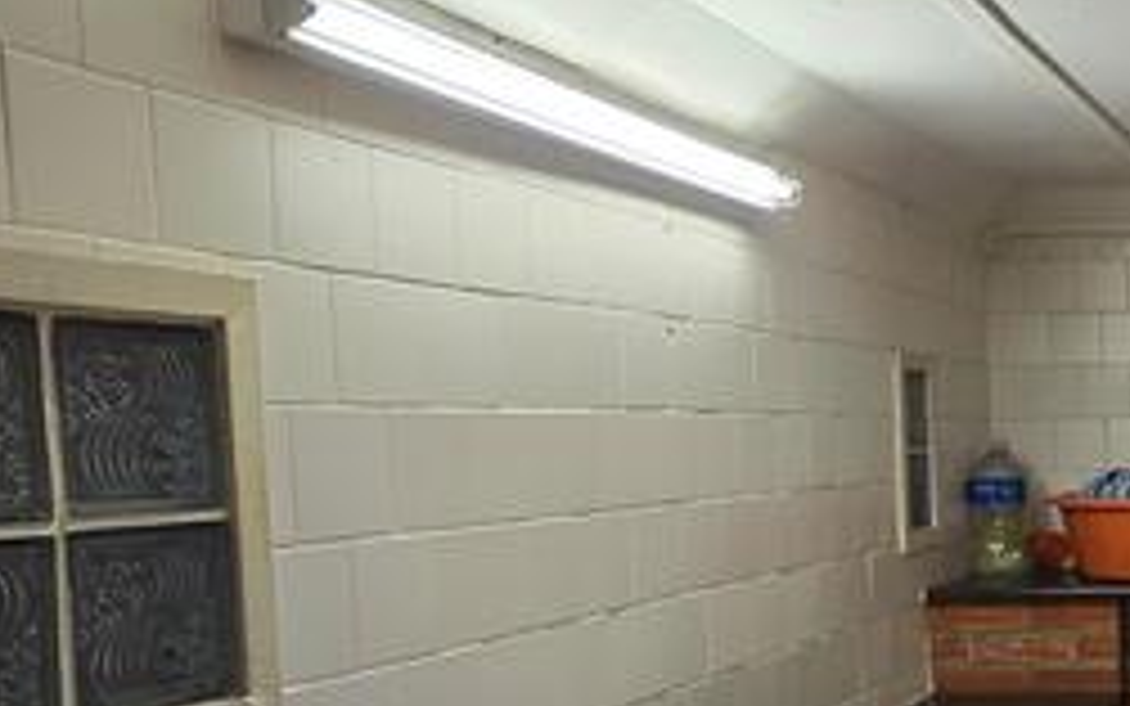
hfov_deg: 35.0
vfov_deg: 28.9
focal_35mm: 44
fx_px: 1355
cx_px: 1382
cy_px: 508
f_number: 2.2
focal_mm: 2.2
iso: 160
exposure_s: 1/50
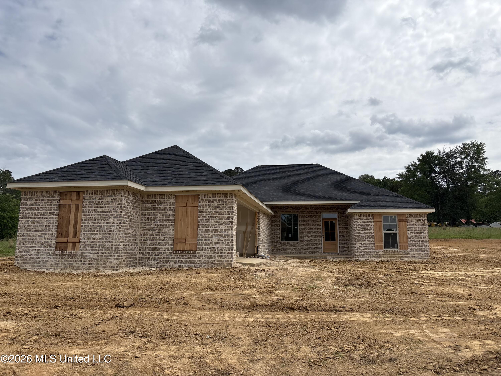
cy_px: 188
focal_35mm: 26
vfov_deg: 53.1
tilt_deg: +9.0
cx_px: 250
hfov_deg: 67.3
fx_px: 376
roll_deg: -0.5
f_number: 1.6
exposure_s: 1/8850
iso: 50
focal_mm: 5.96
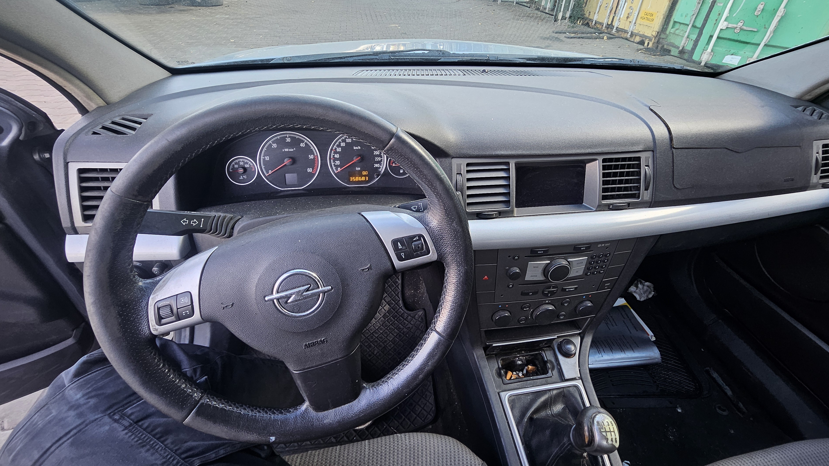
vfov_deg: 69.8
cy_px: 186
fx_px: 330
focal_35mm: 15
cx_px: 437
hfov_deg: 102.9
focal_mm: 1.7
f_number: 2.2
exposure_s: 1/50
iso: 32
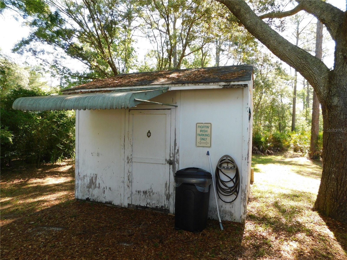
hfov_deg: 73.9
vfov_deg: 58.9
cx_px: 174
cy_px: 130
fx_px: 231
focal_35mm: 23
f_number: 3
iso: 125
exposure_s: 1/160
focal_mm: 4
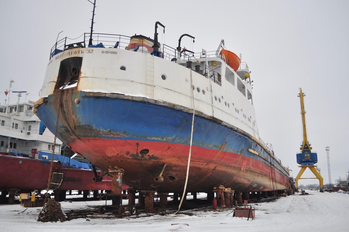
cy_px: 116
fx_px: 319
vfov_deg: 39.9
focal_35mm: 33
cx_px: 174
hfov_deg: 57.3
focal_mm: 22
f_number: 3.8
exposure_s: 1/800
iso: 200
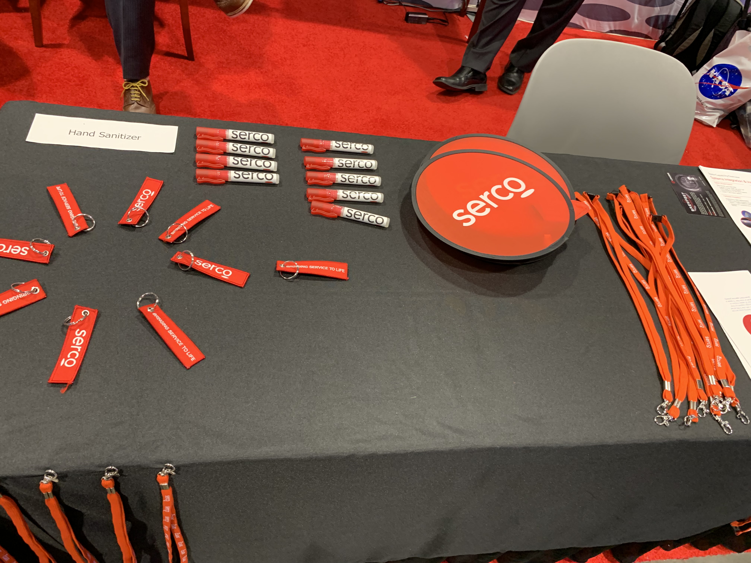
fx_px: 564
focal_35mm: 26
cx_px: 376
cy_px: 282
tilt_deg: -49.3
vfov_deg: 53.1
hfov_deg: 67.3
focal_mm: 4.25
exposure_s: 1/60
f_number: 1.8
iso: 200
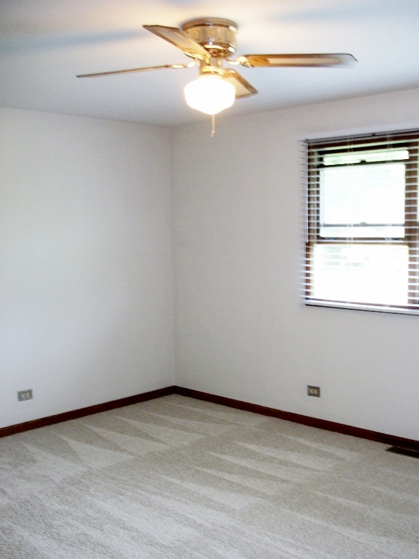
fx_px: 629
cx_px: 247
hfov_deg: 36.7
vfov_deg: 47.7
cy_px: 319
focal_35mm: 39
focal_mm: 5.7
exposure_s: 1/40
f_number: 2.9
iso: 160
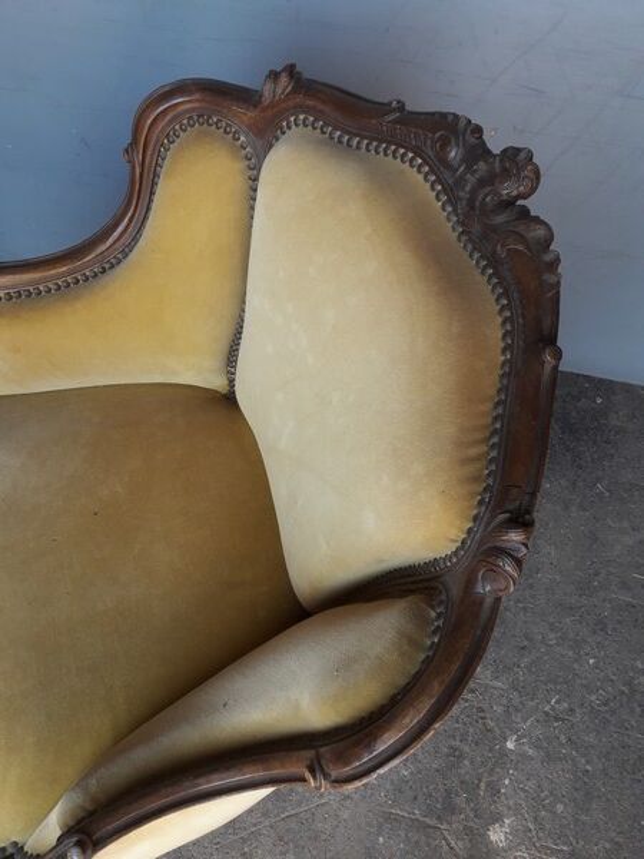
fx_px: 670
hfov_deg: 51.4
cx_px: 322
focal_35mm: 27
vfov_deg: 65.3
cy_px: 430
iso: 64
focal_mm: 3.6
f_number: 1.9
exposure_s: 1/100
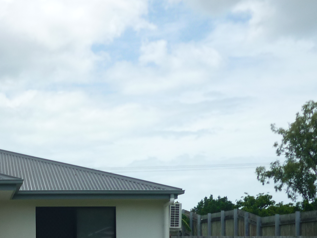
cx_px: 3
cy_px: 250
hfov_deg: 23.2
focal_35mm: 81
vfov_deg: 17.7
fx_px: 742
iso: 80
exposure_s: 1/160
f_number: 8
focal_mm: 5.5
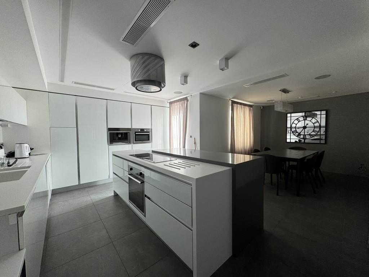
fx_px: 149
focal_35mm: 14
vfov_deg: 85.7
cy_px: 138
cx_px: 184
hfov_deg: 102.1
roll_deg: -0.1
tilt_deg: -2.1
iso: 80
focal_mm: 2.22
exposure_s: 1/99
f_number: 2.2
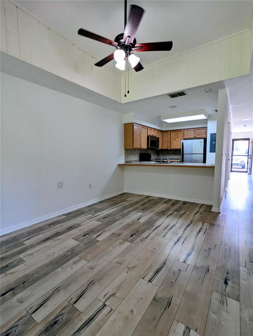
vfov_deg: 94.4
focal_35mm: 16
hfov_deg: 78.2
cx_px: 126
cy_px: 168
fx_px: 156
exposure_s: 1/60
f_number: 2.2
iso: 64
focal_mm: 2.35
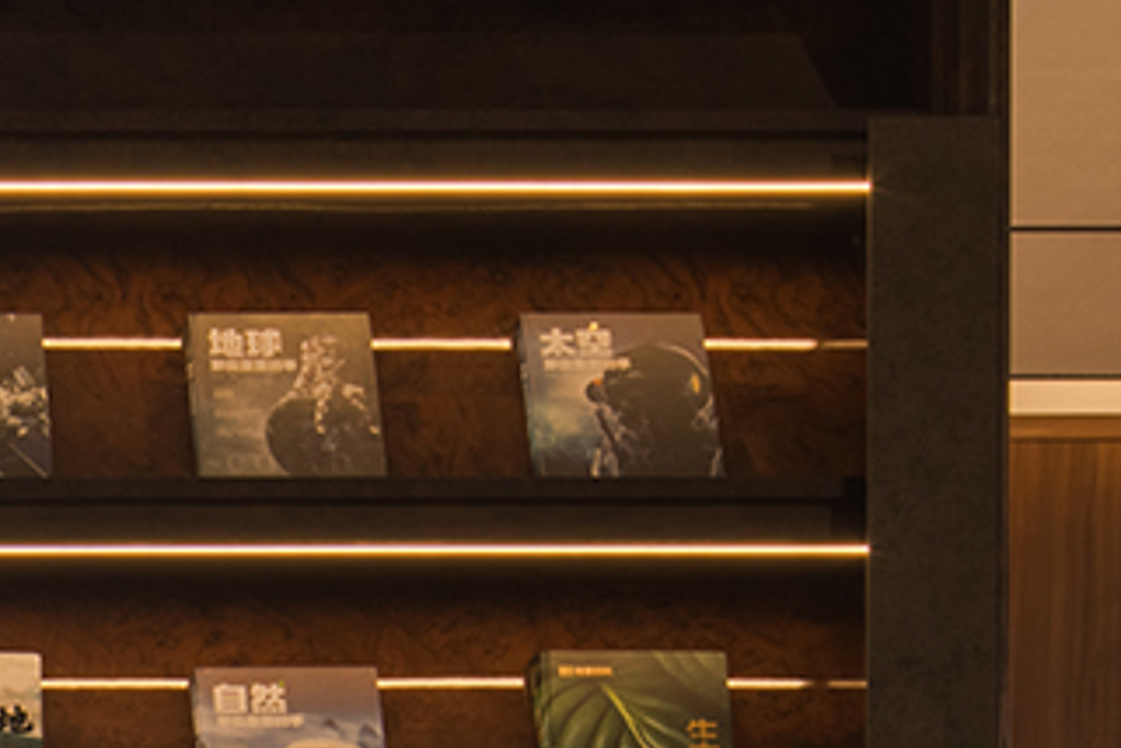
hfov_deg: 17.0
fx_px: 3300
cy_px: 1082
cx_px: -681
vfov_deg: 12.4
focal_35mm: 106
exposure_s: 1/40
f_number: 11
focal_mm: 17
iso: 100
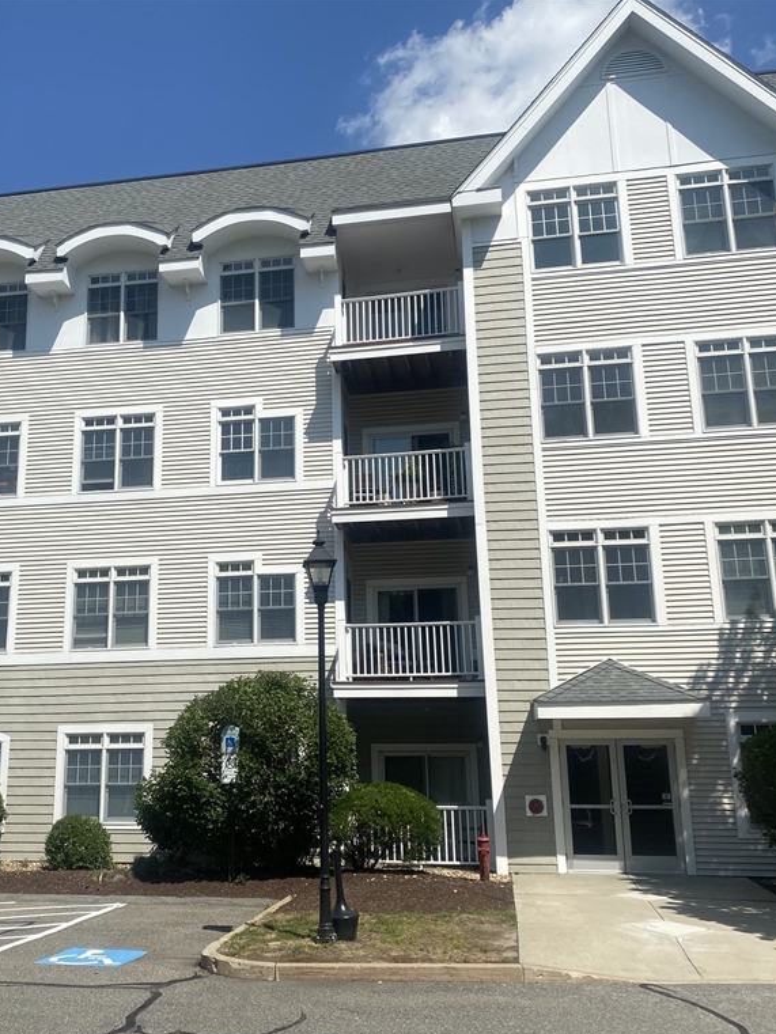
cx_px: 273
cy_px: 519
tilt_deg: +12.2
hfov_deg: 40.3
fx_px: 1046
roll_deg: +0.1
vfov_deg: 52.6
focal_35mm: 35
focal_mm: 4.25
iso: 32
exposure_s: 1/5236
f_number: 1.8
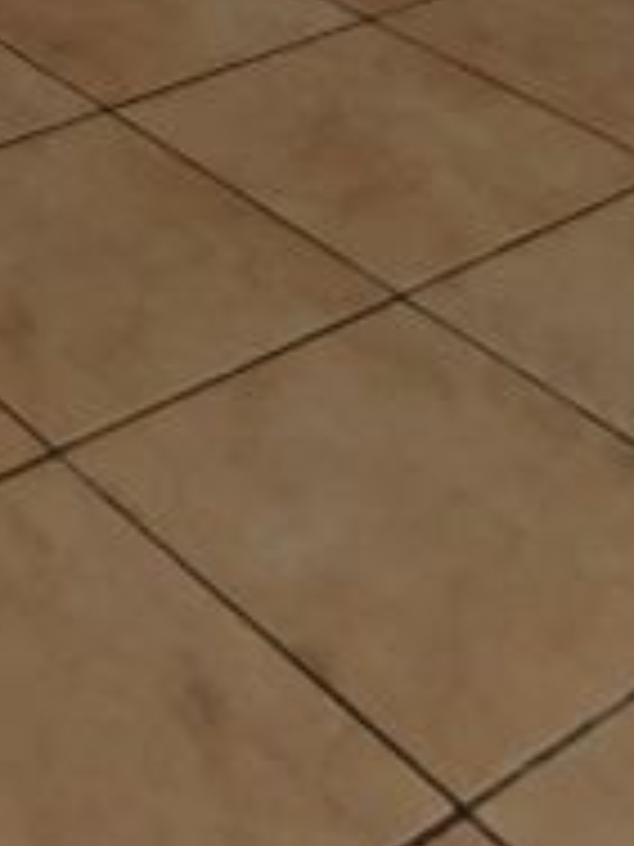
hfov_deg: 17.3
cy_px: -828
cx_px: -198
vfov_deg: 17.6
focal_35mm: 80
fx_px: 1954
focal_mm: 1.65
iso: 50
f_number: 2.2
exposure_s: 1/33
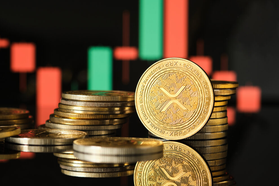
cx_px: 140
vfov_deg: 15.2
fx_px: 697
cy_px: 93
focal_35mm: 90
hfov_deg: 22.6
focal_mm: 60
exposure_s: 1/10
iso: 160
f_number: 5.6
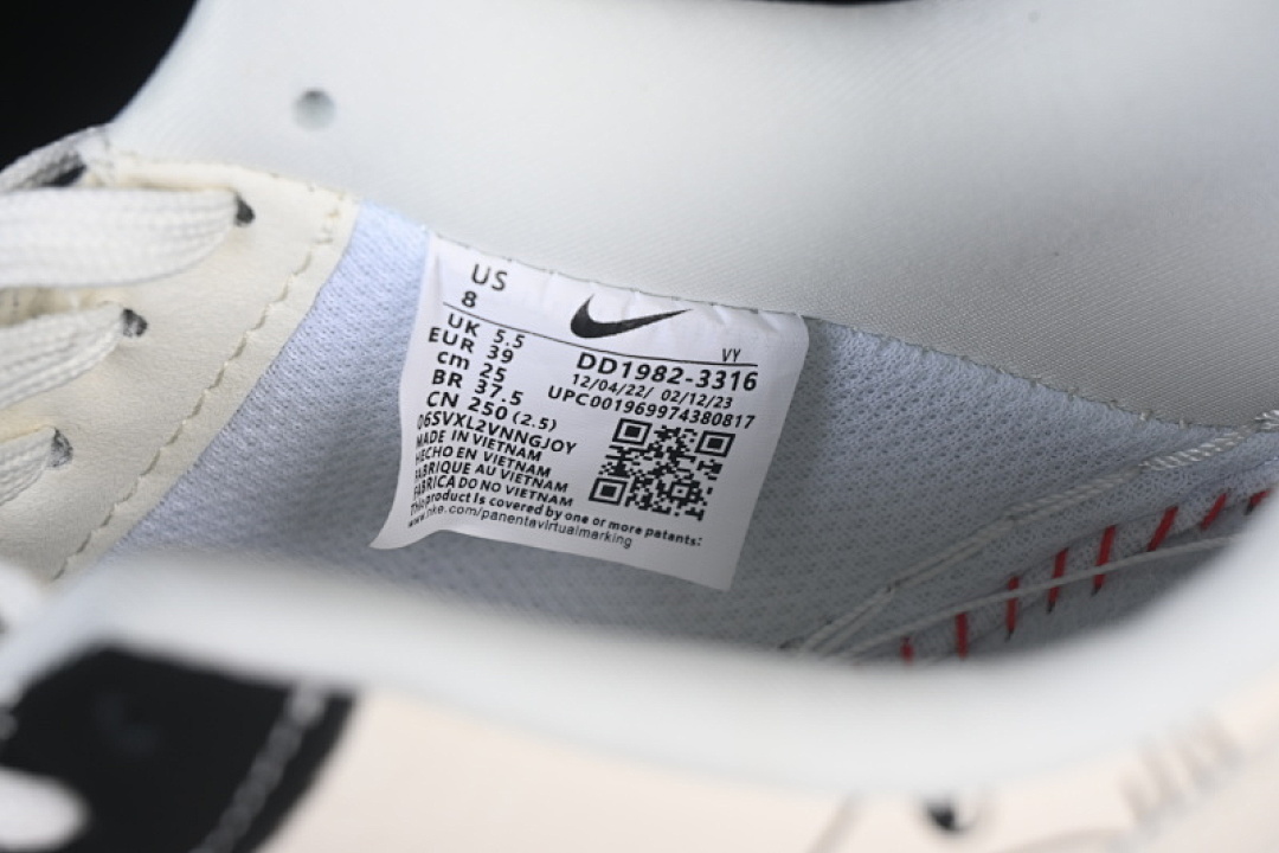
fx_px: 2664
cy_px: 426
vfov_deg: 18.2
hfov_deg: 27.0
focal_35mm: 75
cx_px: 640
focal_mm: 50
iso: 160
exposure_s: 1/80
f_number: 7.1
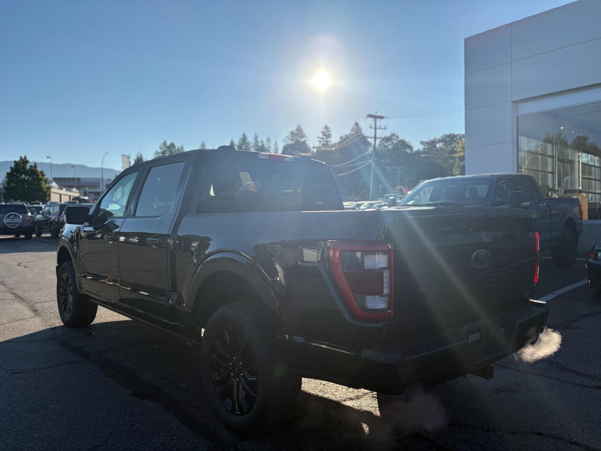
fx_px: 451
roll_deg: +0.6
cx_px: 300
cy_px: 226
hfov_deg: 67.3
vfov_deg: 53.1
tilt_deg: +0.0
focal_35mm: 26
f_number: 1.6
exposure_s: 1/5348
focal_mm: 5.96
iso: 50
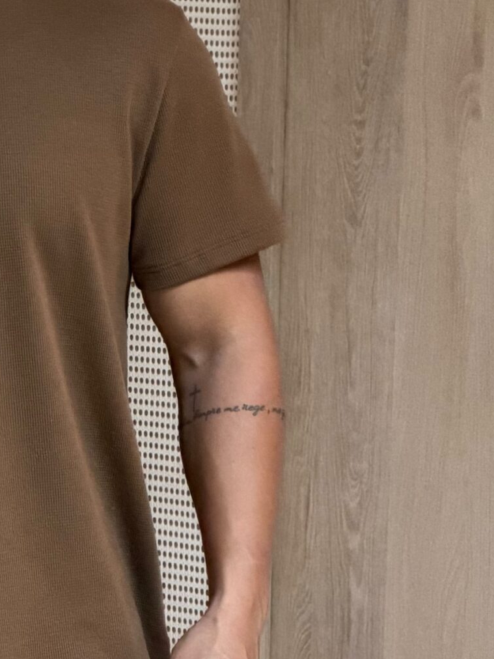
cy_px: 219
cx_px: -92
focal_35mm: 253
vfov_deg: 7.8
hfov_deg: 5.8
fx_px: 4814
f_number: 2.8
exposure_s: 1/40
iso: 1000
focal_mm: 16.89
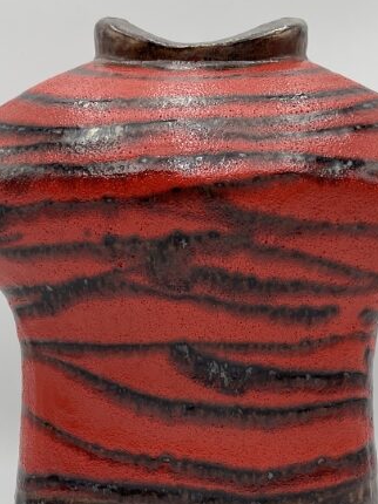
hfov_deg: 27.0
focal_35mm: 54
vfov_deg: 35.4
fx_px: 787
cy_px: 305
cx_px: 201
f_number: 1.8
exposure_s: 1/225
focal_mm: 3
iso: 16
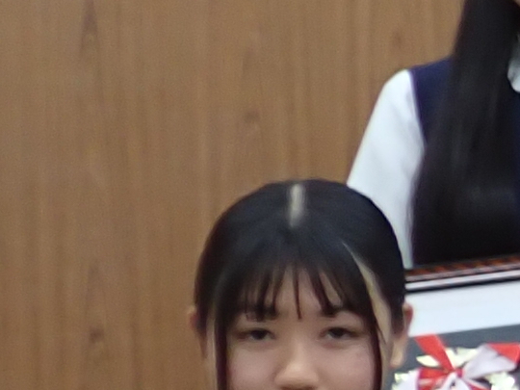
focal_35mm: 237
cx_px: 1689
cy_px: 173
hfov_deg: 7.2
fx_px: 3560
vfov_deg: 6.3
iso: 125
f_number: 2.4
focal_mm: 5.79
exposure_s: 1/60
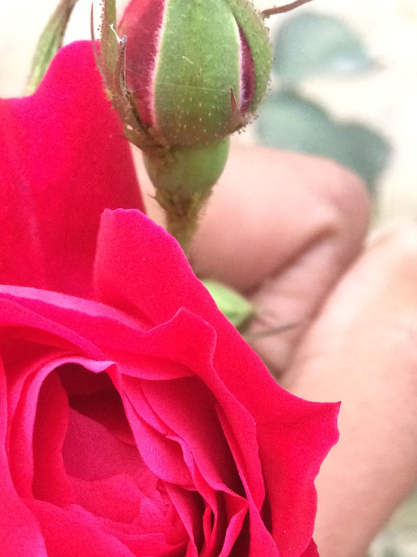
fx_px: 1013
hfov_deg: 23.0
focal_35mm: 63
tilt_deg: -73.7
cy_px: 549
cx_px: 89
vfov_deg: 28.9
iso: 250
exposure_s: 1/33
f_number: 2.2
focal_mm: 4.15
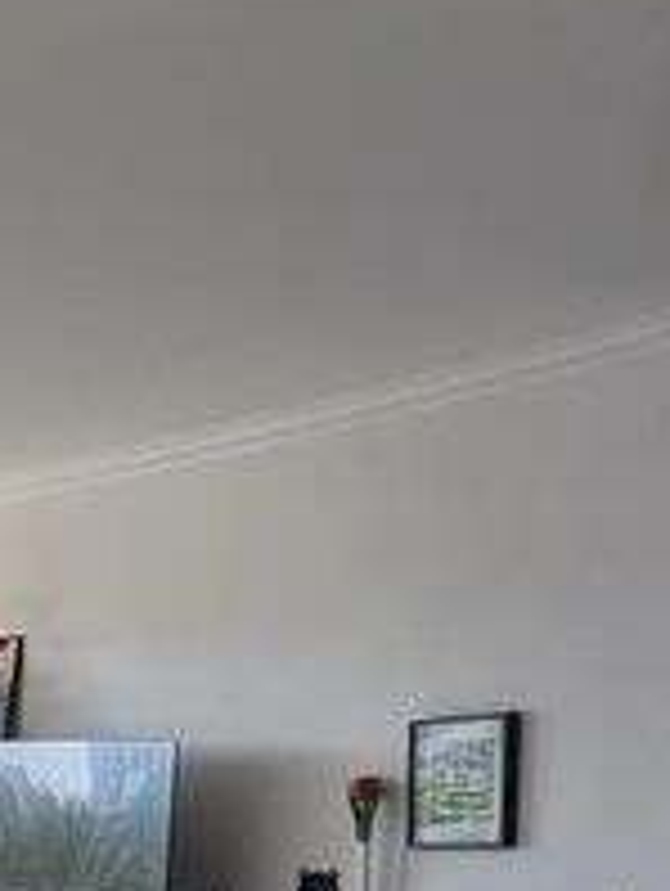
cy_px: 1274
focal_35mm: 103
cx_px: -513
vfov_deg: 17.4
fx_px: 2652
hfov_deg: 13.1
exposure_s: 1/332
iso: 18
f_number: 1.68
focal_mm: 6.9
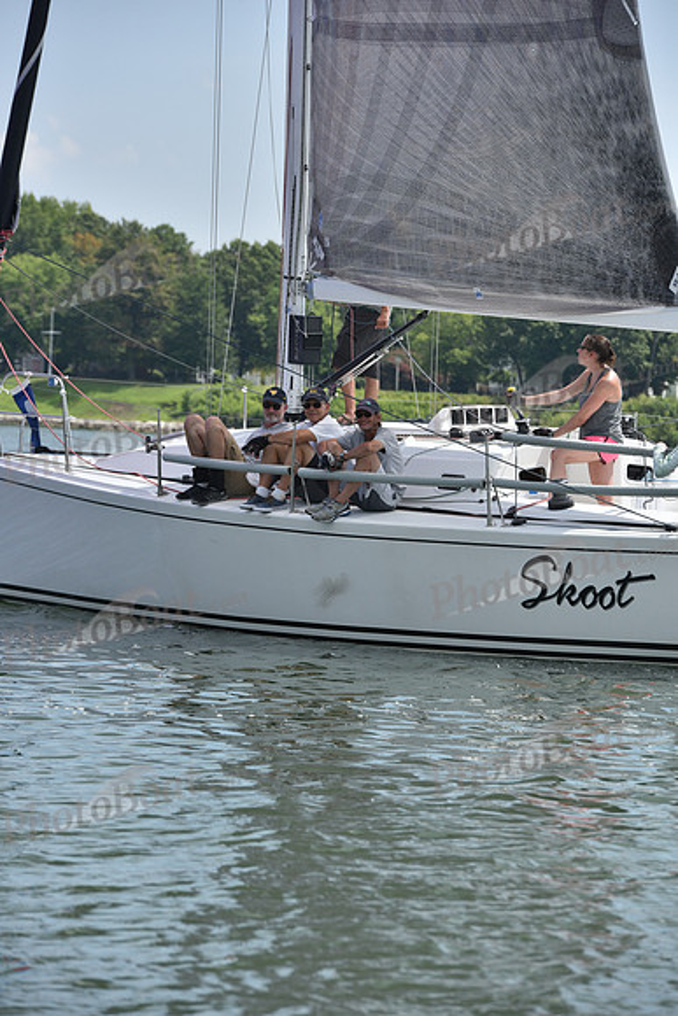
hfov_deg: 7.2
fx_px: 5364
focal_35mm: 190
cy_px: 508
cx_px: 339
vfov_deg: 10.8
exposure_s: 1/1000
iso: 320
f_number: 9
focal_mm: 190
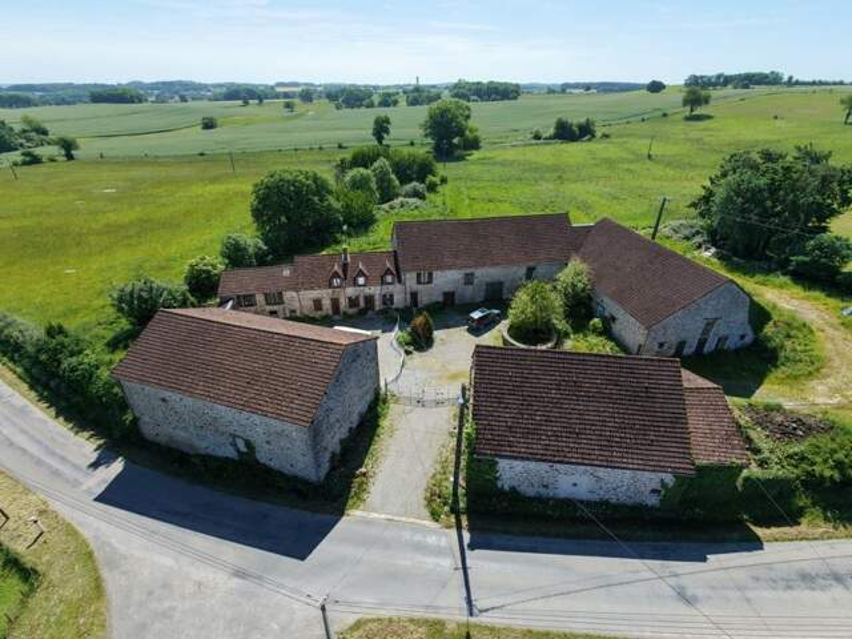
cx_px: 426
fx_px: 394
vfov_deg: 78.1
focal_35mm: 16
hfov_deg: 94.5
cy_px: 320
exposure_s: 1/640
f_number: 2.2
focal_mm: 3.05
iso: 100
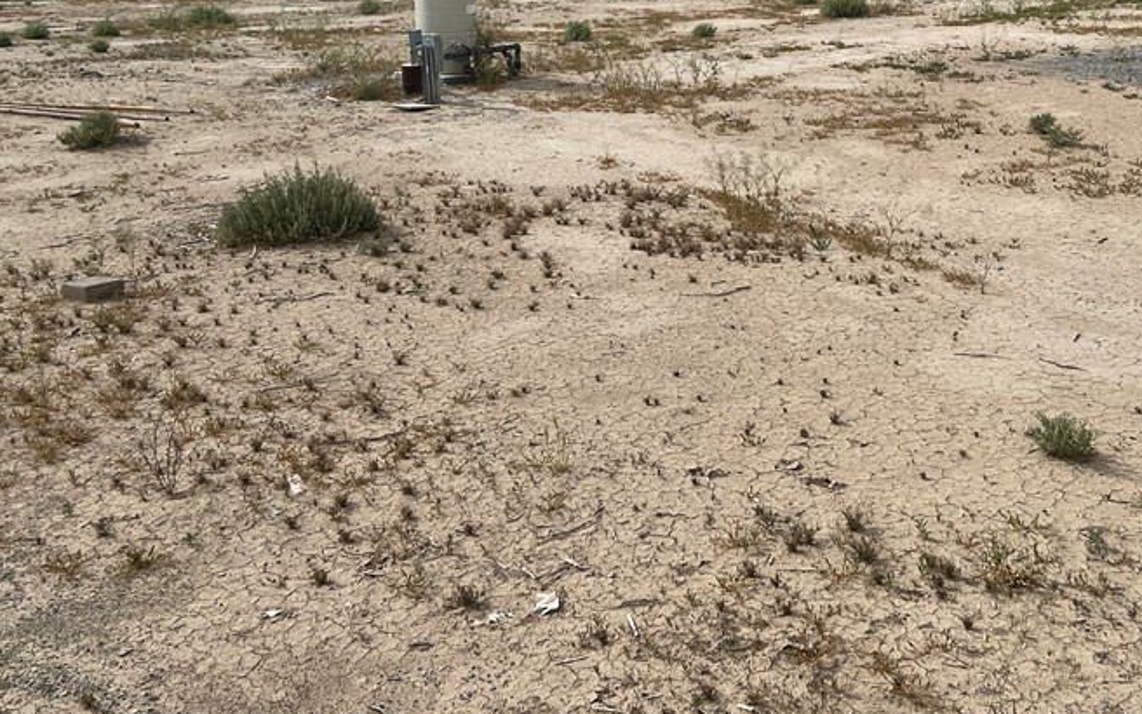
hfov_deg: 46.1
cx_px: 635
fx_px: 1338
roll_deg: +0.8
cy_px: 127
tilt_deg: -8.4
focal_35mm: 43
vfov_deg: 29.1
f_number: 1.5
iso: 50
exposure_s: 1/8000
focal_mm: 5.7
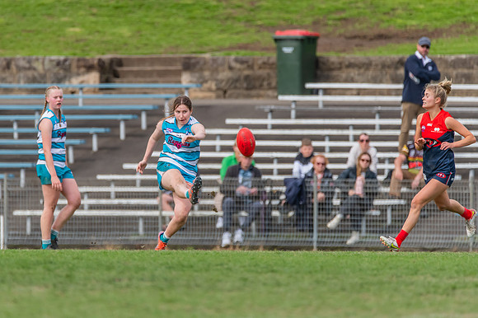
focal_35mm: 752
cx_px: 178
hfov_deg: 2.7
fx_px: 9982
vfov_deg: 1.8
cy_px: 147
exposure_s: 1/1600
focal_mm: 600
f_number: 6.3
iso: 900
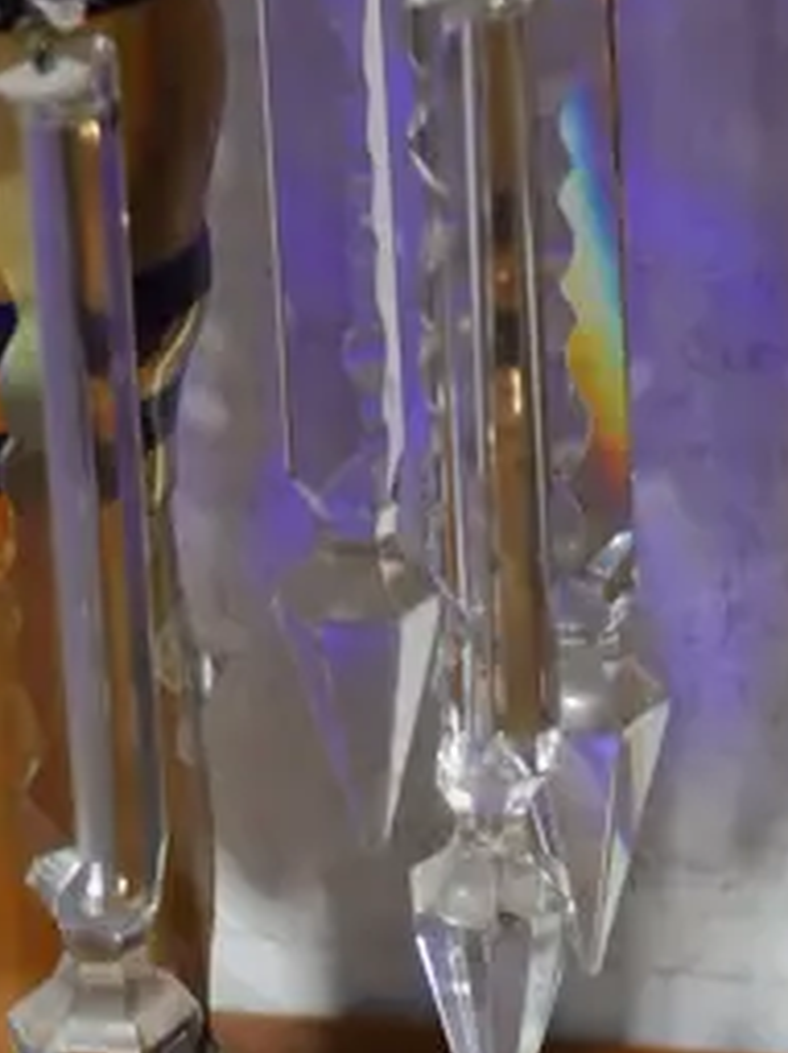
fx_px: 5377
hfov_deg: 8.4
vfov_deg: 11.2
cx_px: 635
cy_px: 467
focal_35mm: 177
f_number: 4.7
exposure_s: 1/60
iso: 500
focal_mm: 22
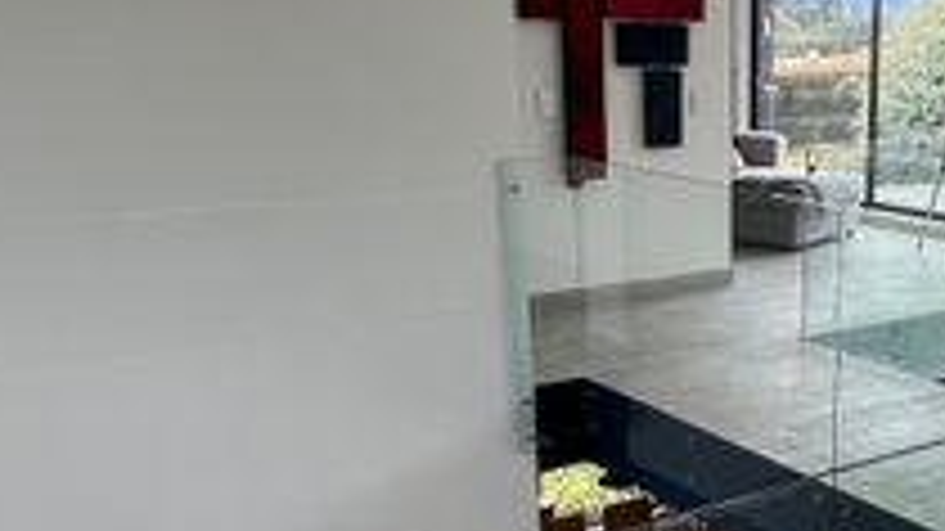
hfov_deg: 42.3
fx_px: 1127
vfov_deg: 26.0
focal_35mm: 45
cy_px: 432
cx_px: 821
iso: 32
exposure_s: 1/252
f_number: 1.8
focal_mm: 1.57
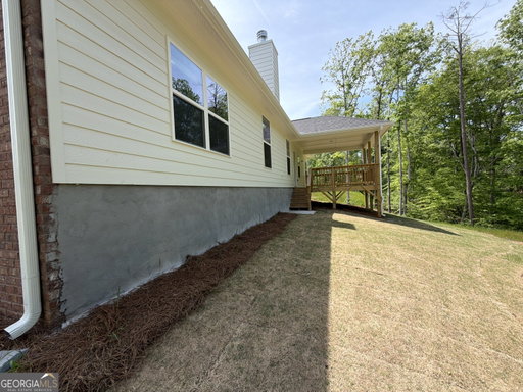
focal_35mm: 14
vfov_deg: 85.7
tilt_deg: -0.4
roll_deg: +3.2
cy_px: 196
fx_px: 212
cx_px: 262
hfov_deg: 102.1
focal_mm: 2.22
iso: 40
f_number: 2.2
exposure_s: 1/770
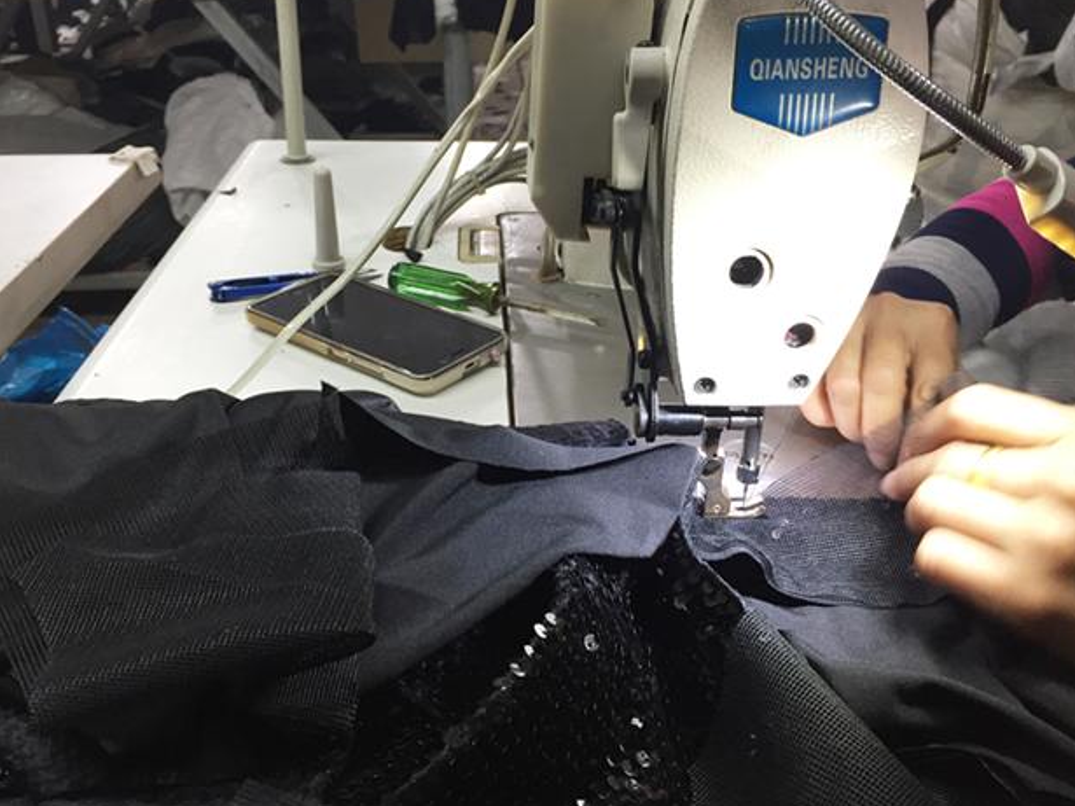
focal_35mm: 33
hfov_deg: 55.4
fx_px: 1025
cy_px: 379
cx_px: 524
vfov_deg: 42.9
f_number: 2.2
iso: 100
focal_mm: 4.15
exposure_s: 1/33
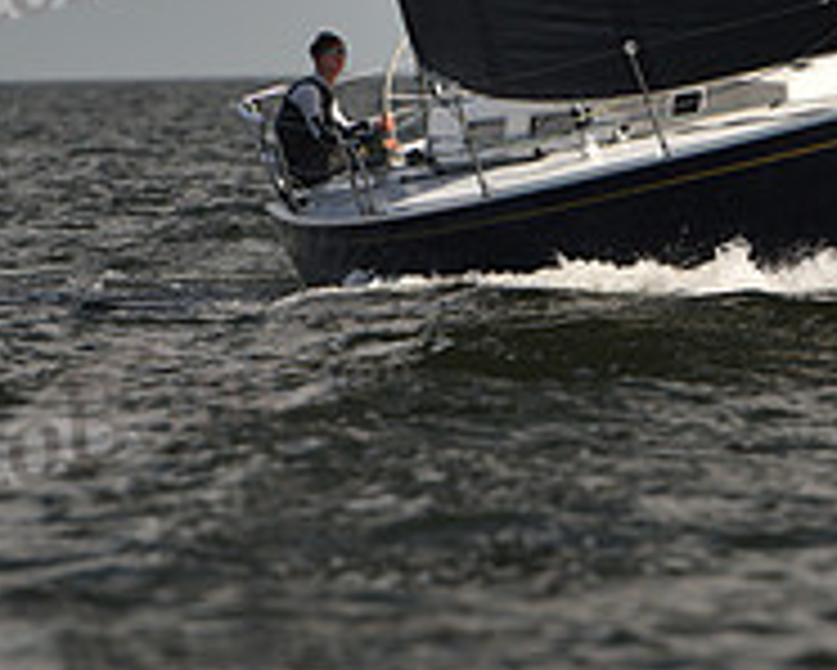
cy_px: 133
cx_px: 648
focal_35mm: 586
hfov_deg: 3.3
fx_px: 14524
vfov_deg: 2.6
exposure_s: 1/3200
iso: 250
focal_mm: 200
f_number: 2.8
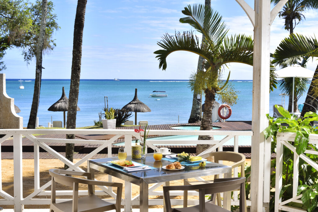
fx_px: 442
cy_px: 106
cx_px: 159
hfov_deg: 39.6
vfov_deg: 27.0
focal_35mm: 50
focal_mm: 50
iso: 200
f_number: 13
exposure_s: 1/250
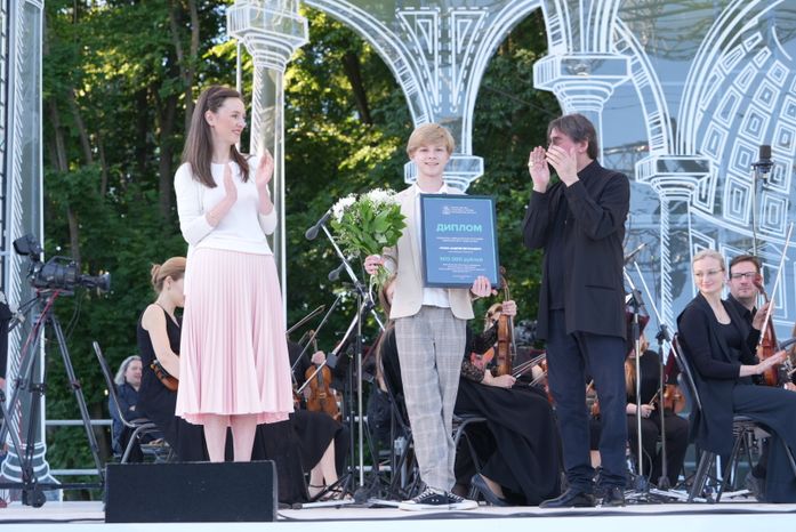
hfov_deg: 26.0
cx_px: 398
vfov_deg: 17.5
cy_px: 266
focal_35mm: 78
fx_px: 1726
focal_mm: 78
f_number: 5.6
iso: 800
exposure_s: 1/200
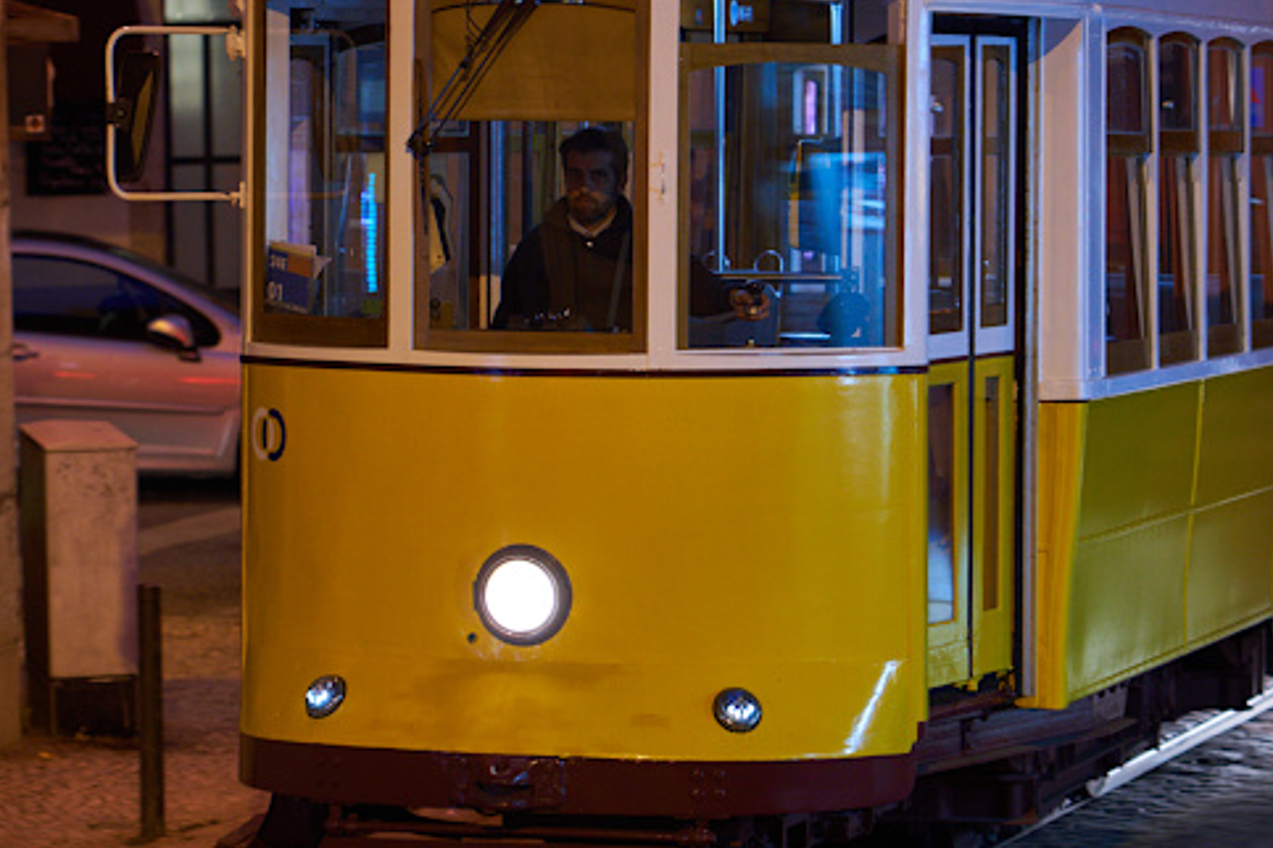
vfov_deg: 7.8
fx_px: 6223
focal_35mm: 176
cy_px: 280
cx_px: 783
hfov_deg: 11.7
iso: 800
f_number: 2.8
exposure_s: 1/50
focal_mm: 85
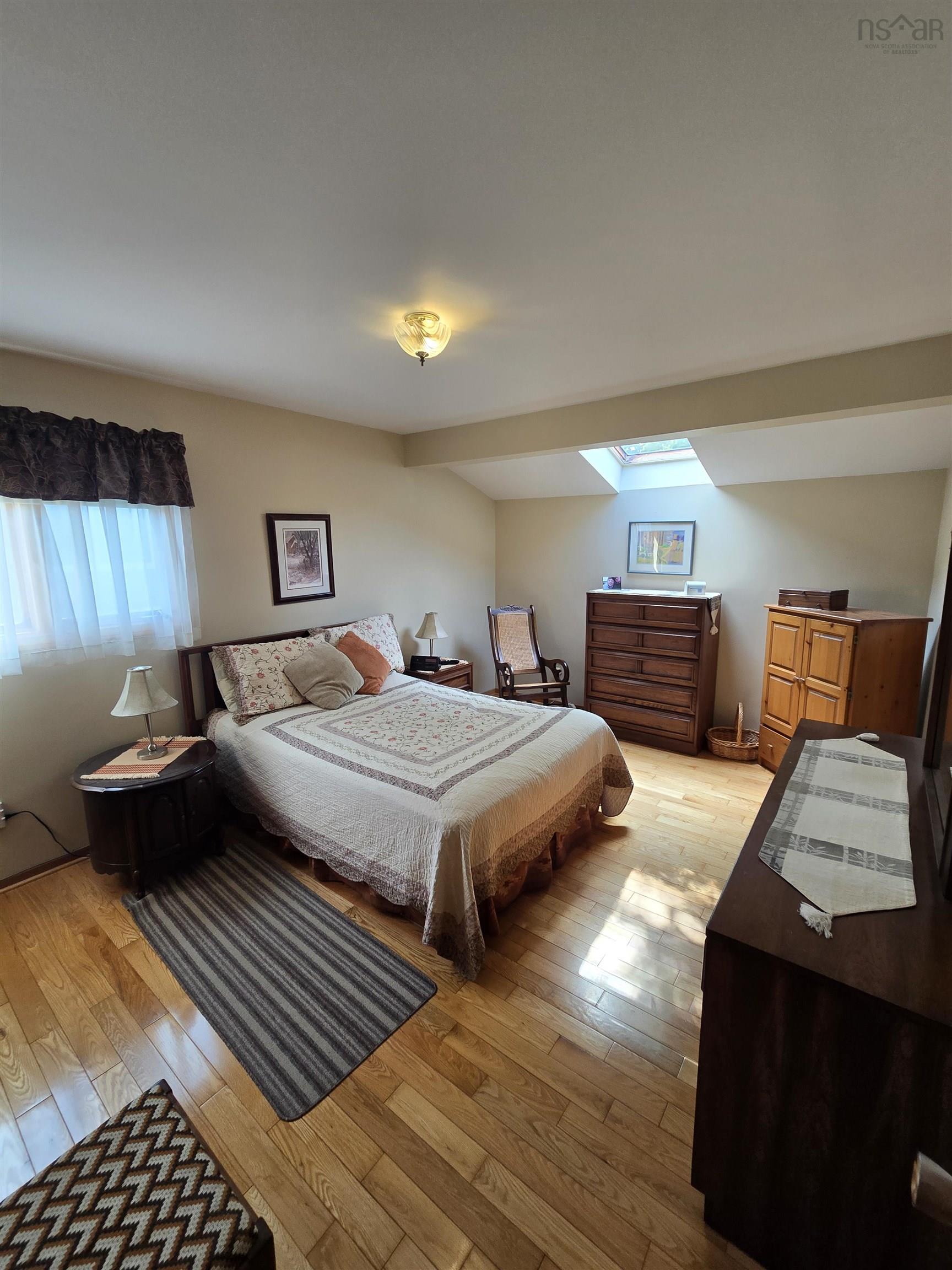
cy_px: 635
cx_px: 476
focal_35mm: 13
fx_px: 477
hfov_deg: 89.9
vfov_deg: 106.2
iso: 80
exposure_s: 1/60
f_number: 2.2
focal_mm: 2.2
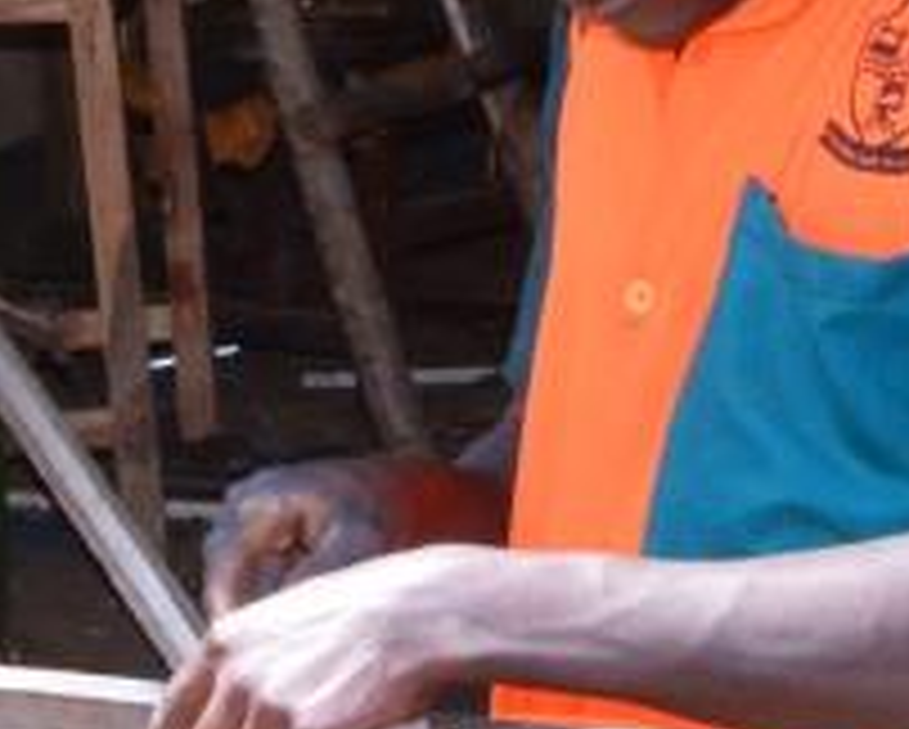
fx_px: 5359
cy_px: 940
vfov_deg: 7.7
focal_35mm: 199
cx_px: 1359
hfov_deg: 9.4
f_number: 16
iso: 2500
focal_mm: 28
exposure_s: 1/250
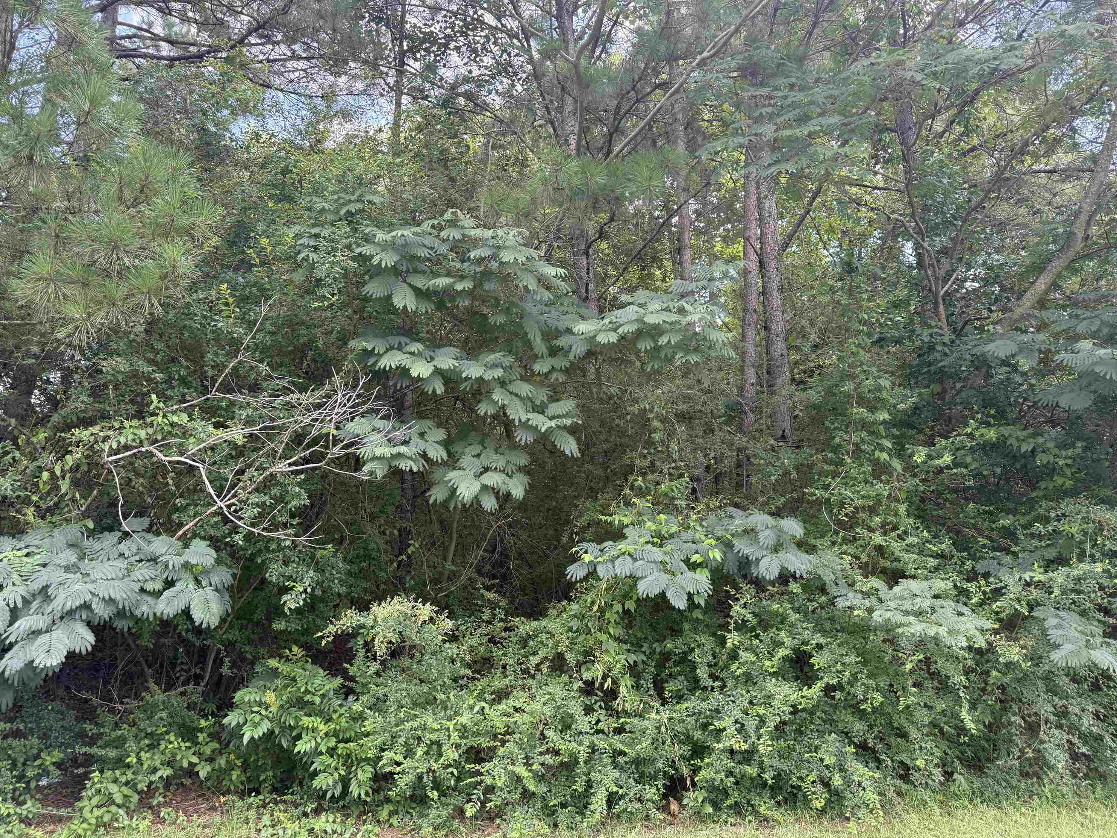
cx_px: 557
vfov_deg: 54.9
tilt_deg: +14.7
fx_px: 807
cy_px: 424
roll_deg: +0.2
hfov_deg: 69.4
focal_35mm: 25
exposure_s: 1/264
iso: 100
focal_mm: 6.76
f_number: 1.78
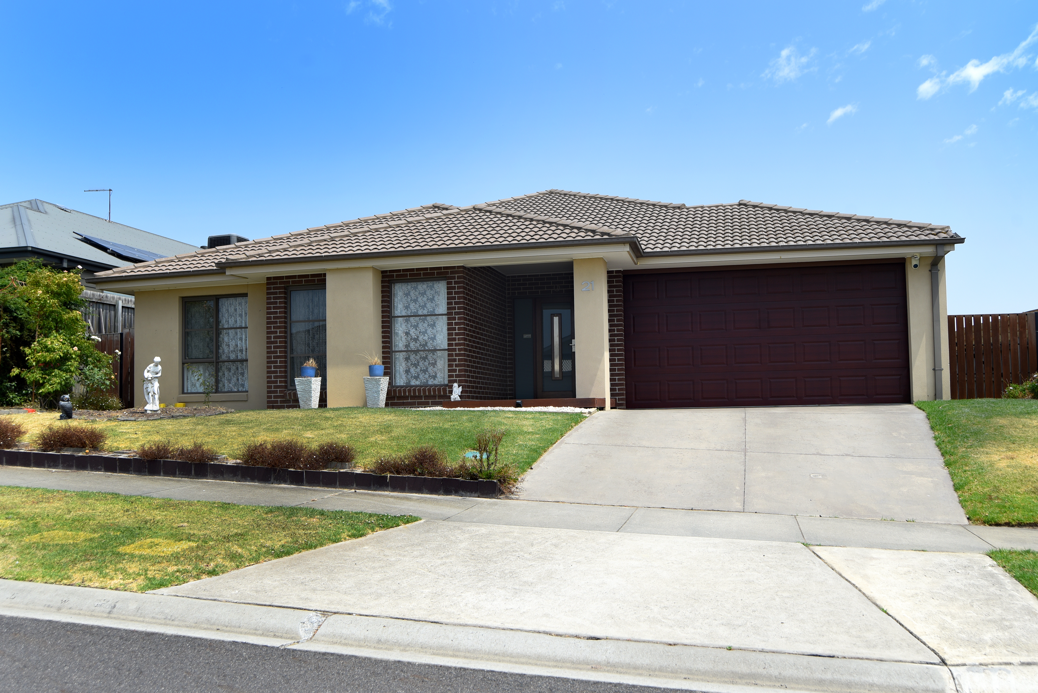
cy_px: 346
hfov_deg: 69.4
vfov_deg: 49.6
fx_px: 750
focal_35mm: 26
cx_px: 519
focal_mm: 26
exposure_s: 1/320
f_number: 7.1
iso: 125
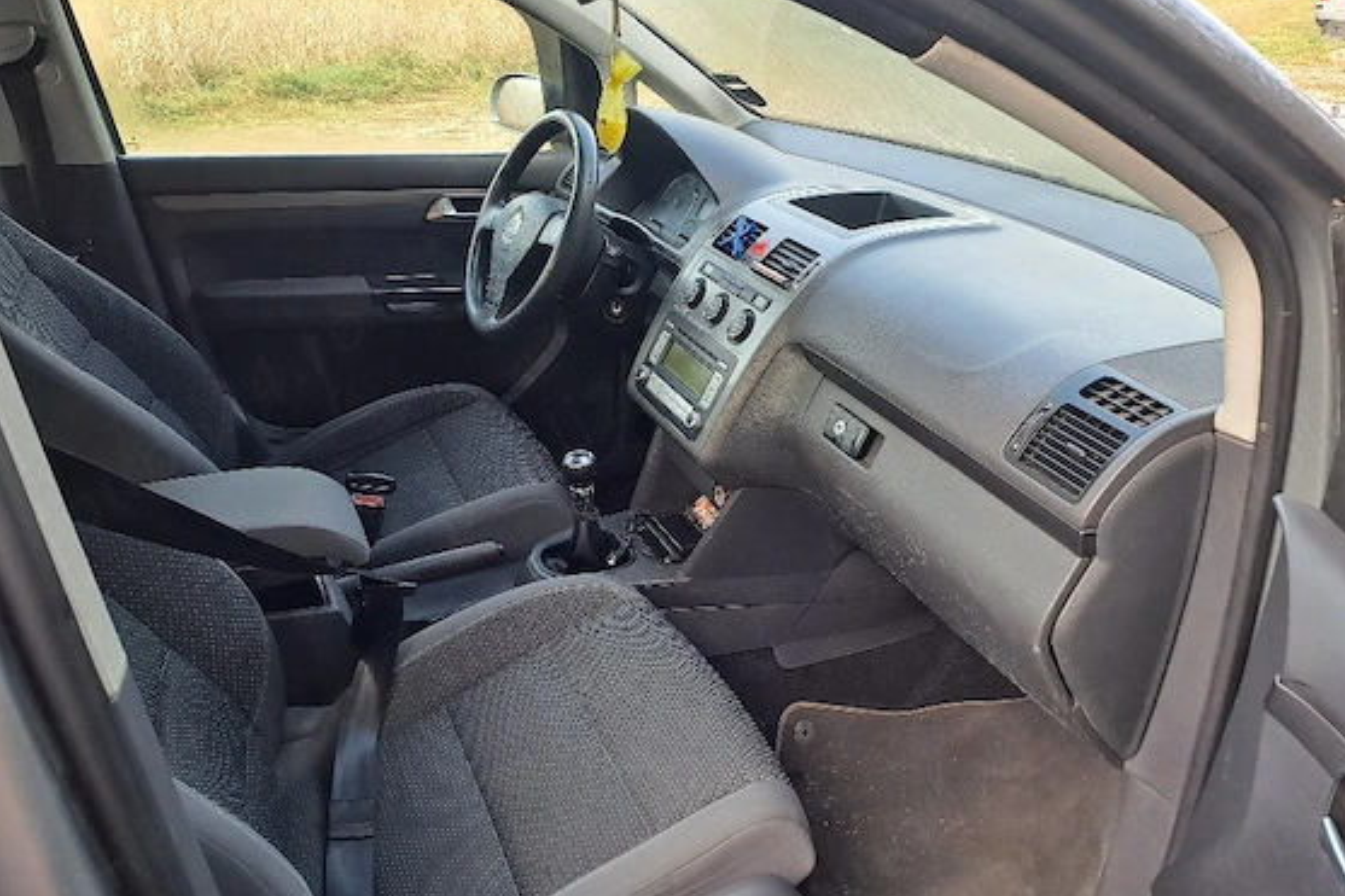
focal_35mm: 28
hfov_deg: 65.5
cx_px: 683
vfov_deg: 46.4
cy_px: 435
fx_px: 1046
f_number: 1.8
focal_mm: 4.65
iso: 50
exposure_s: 1/100
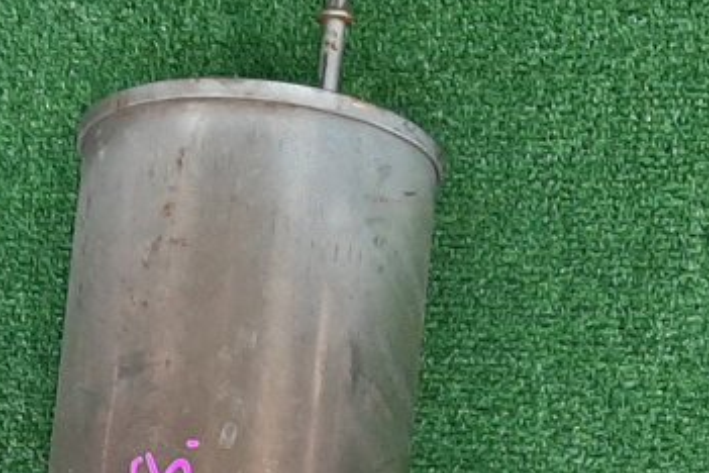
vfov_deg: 11.7
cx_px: -93
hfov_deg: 17.7
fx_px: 2186
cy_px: 760
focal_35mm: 111
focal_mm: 3.93
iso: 199
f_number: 1.7
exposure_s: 1/50
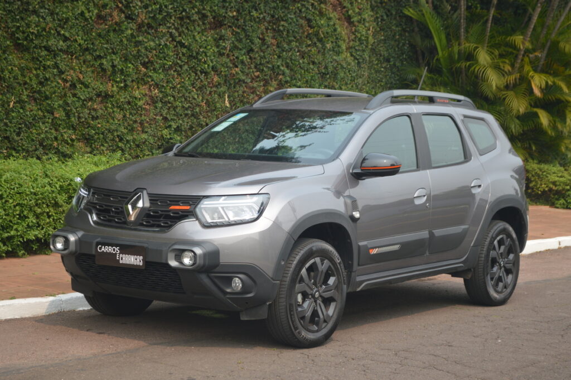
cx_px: 286
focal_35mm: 75
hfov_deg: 27.0
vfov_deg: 18.2
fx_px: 1189
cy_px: 190
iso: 100
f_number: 6.3
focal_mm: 50
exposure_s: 1/160
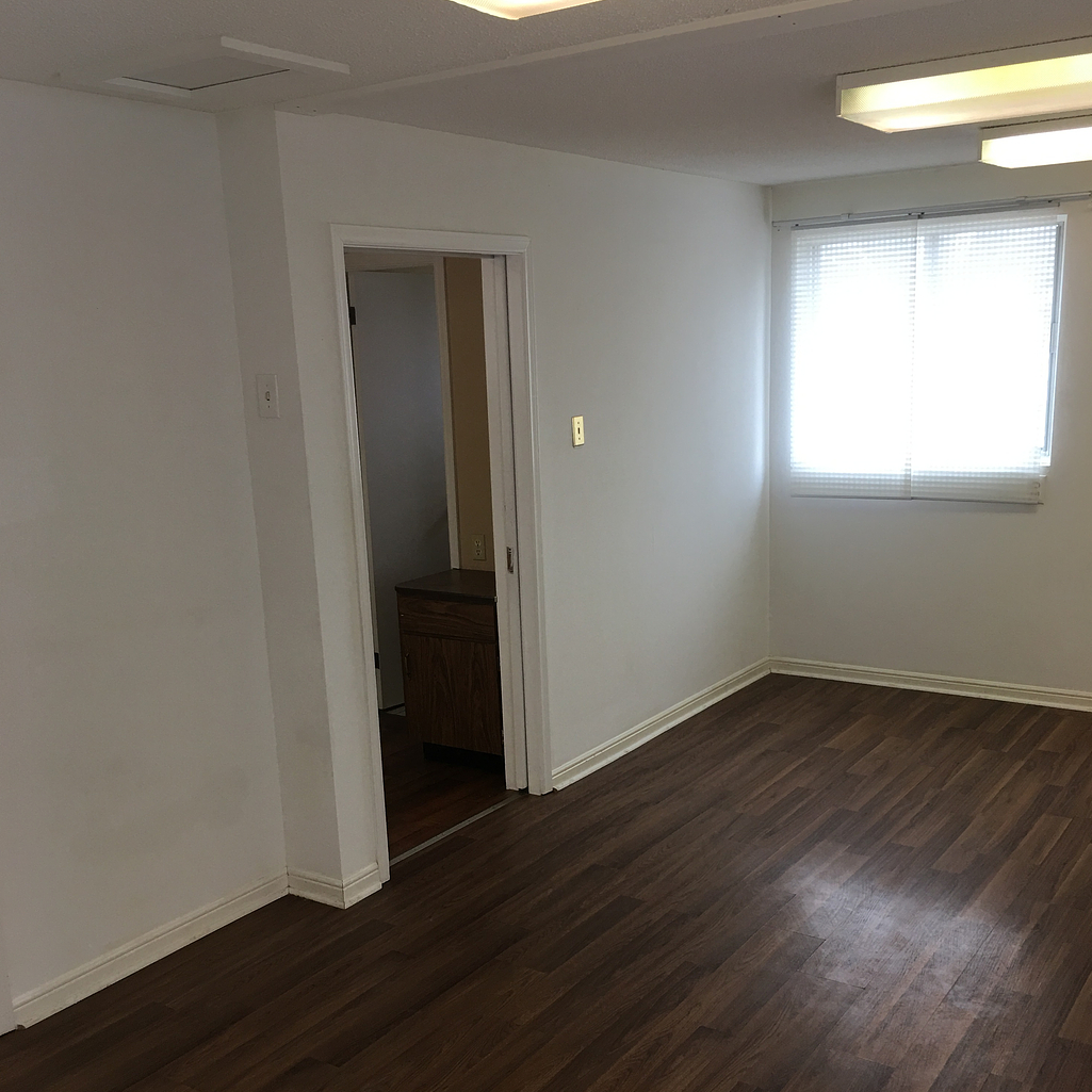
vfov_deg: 46.8
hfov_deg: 47.2
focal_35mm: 35
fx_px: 1249
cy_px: 677
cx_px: 537
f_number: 2.2
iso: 32
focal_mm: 4.15
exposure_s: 1/40
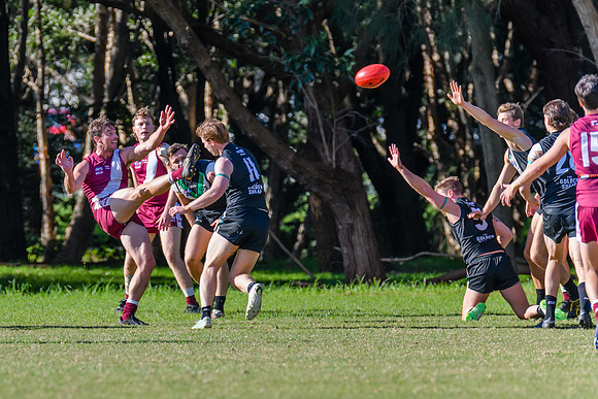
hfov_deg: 3.3
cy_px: 237
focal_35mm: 631
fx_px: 10482
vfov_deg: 2.2
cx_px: 77
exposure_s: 1/1600
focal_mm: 360
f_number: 6.3
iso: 800
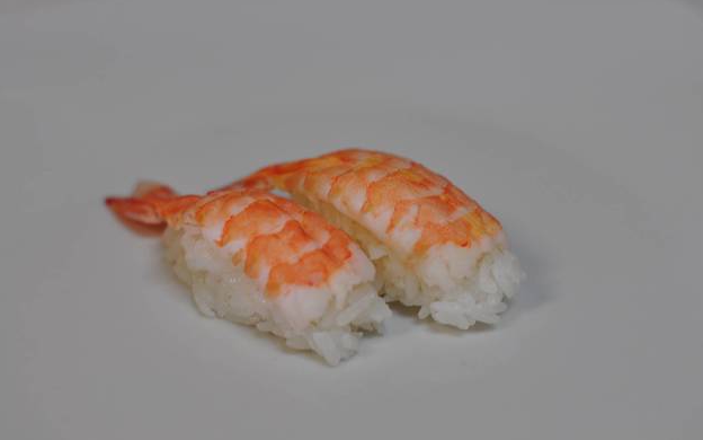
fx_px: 1552
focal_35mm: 81
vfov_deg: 16.1
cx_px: 353
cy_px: 244
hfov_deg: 25.5
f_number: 2.8
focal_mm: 50
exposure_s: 1/50
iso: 200
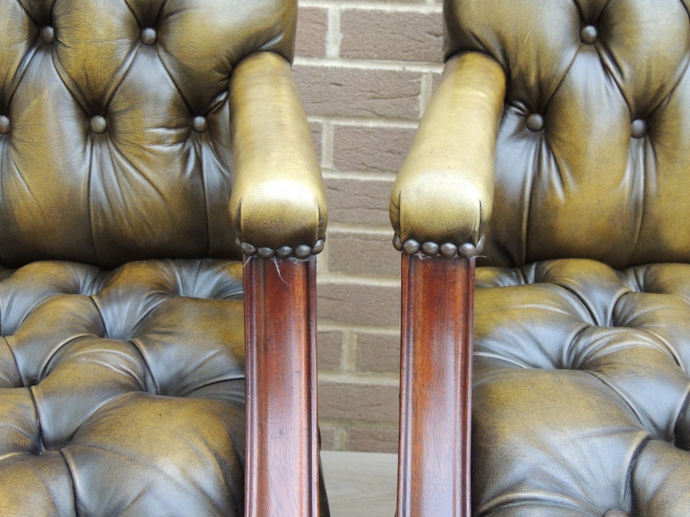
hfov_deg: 40.4
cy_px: 258
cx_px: 345
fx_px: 937
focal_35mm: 47
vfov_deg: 30.9
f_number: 3.5
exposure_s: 1/125
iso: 640
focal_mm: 8.3
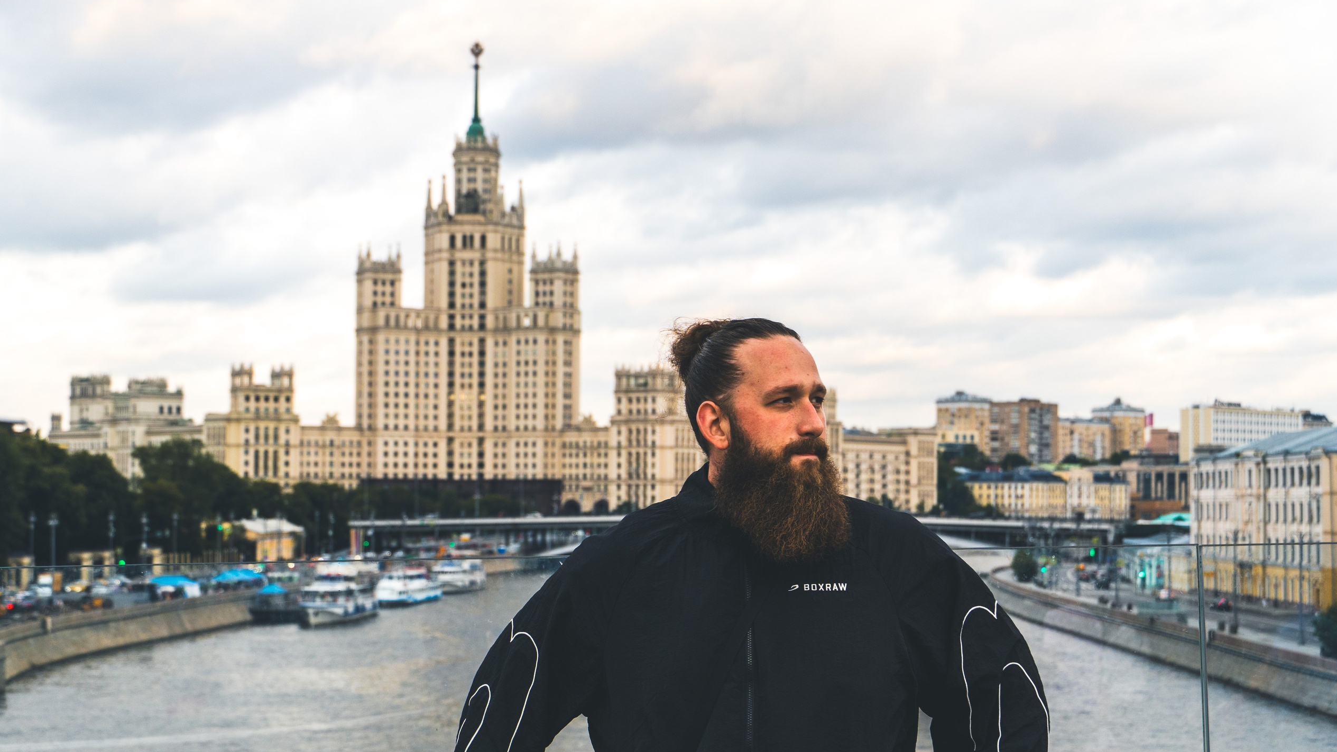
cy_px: 405
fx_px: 2481
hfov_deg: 30.2
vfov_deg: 17.2
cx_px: 668
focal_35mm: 70
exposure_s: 1/250
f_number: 5.6
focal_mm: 44
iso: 200
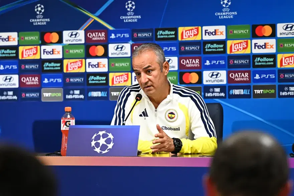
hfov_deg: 13.1
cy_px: 98
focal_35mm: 157
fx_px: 1282
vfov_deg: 8.7
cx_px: 147
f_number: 2.8
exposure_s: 1/400
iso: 2000
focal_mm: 105
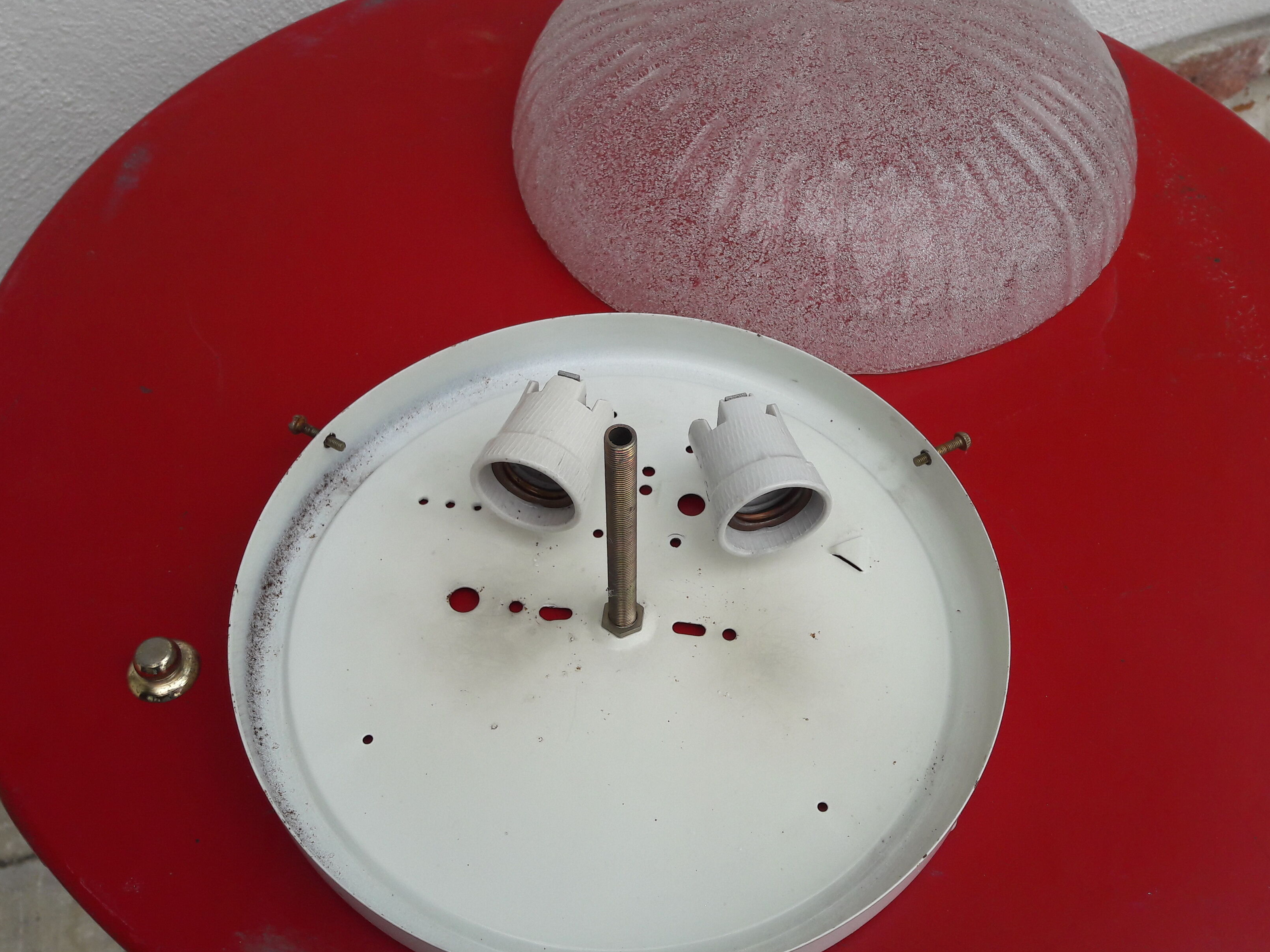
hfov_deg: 51.4
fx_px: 1321
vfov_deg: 39.6
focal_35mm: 36
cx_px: 651
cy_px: 494
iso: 40
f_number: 1.9
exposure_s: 1/951
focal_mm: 3.7
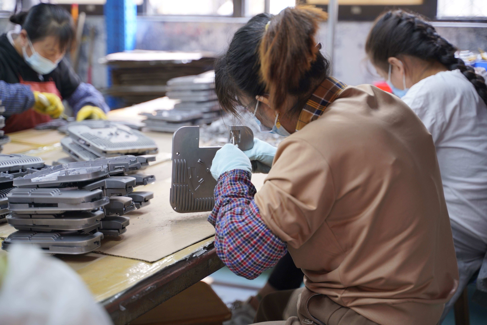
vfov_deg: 22.6
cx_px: 244
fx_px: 812
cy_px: 162
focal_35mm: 60
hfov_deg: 33.4
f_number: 2.8
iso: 400
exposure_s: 1/60
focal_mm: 60
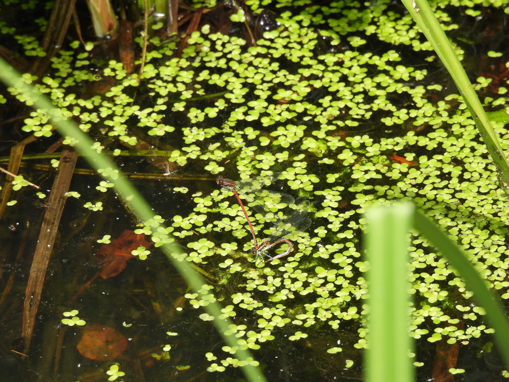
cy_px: 191
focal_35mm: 950
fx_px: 13971
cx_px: 254
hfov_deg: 2.1
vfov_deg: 1.6
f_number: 5.6
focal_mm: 170
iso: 100
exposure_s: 1/160
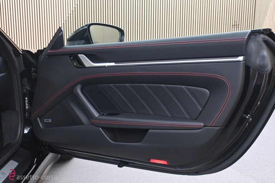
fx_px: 258
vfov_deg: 39.2
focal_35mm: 34
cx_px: 138
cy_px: 92
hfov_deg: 56.1
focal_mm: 22.5
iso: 1600
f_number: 4
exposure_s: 1/40
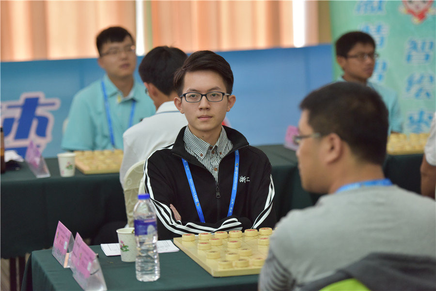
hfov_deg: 17.1
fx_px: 1453
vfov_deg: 11.4
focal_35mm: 120
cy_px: 146
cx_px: 218
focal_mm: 120
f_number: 2.8
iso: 2000
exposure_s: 1/160
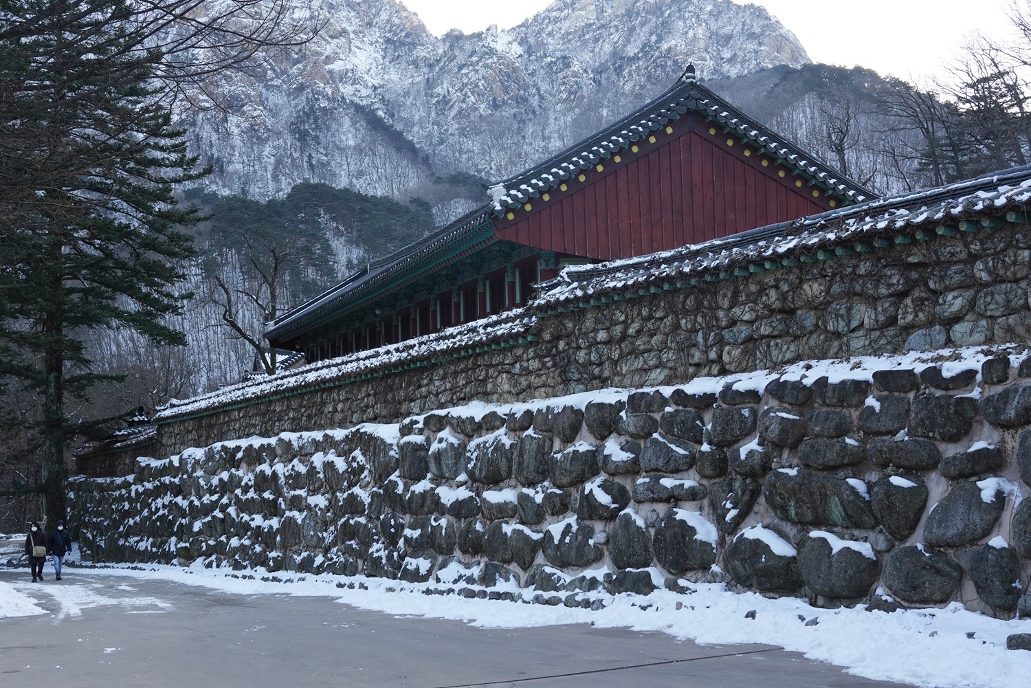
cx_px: 432
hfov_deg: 41.0
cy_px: 278
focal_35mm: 48
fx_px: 1375
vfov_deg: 28.0
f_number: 10
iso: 500
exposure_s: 1/100
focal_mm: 36
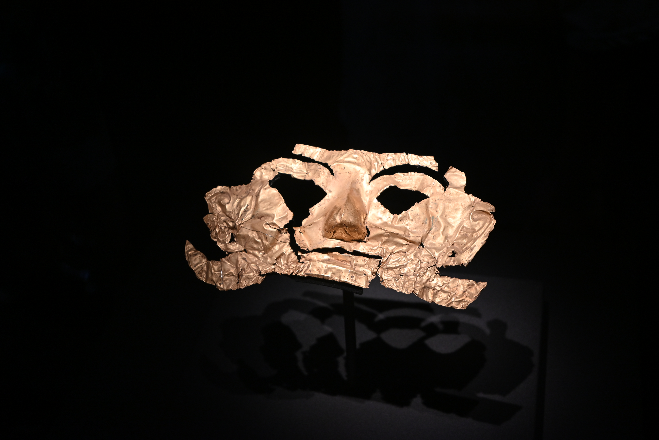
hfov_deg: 39.6
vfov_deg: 27.0
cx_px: 330
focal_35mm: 50
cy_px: 220
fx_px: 916
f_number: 6.3
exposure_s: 1/160
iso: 400
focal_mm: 50
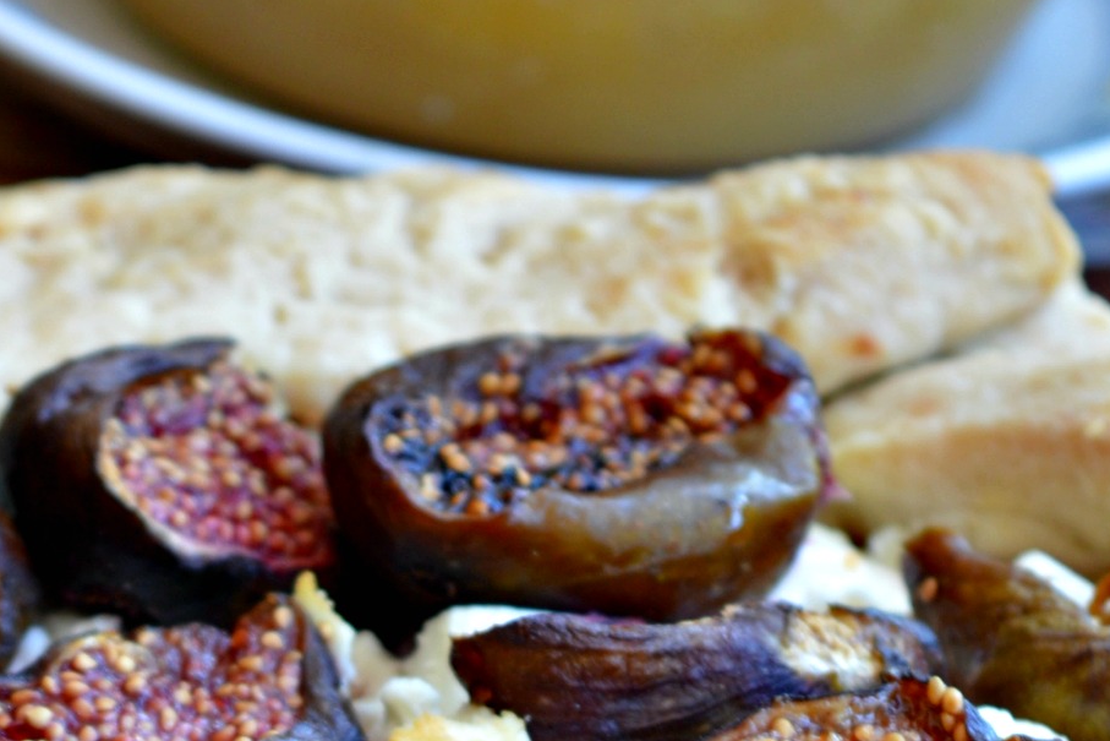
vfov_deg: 4.5
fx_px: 9307
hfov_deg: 6.8
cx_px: -84
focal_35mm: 302
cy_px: 1056
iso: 100
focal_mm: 55
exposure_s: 1/10
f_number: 5.6
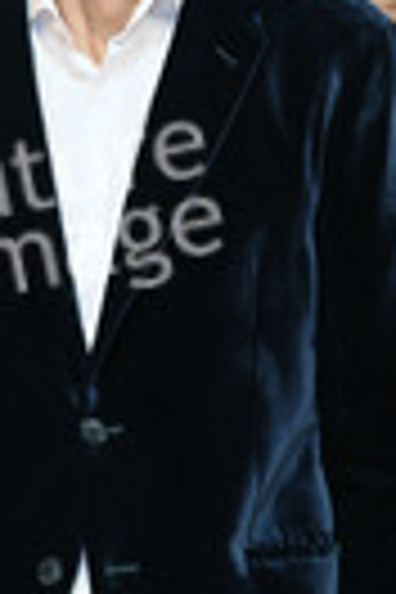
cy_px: 454
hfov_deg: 8.9
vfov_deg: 13.3
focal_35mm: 154
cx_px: 122
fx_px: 2541
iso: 640
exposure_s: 1/125
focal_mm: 51
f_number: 5
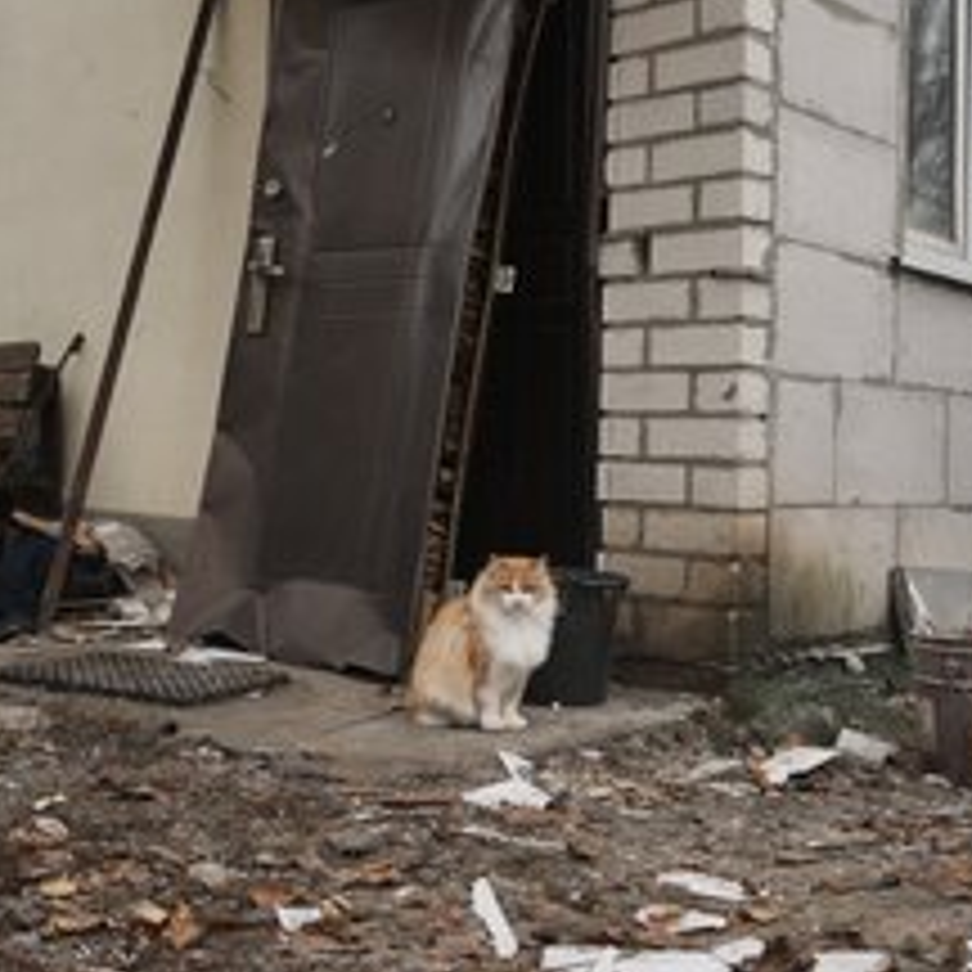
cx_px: 500
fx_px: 1398
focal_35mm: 44
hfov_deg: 38.3
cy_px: 396
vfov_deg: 38.2
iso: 400
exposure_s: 1/800
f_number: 5
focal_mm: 28
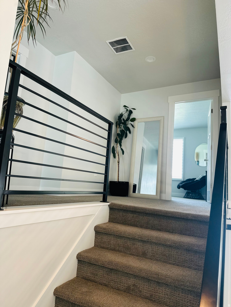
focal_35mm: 24
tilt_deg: +8.6
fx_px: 214
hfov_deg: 56.8
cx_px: 116
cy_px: 154
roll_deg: -4.4
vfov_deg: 71.6
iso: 125
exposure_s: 1/60
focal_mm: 6.86
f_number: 1.78
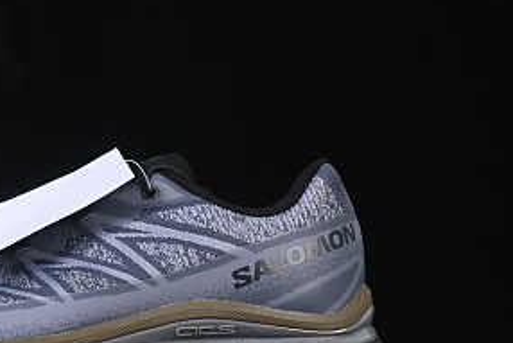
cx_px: 91
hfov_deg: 15.5
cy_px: 218
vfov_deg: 10.5
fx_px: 1868
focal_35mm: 131
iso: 160
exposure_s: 1/60
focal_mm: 50
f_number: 7.1
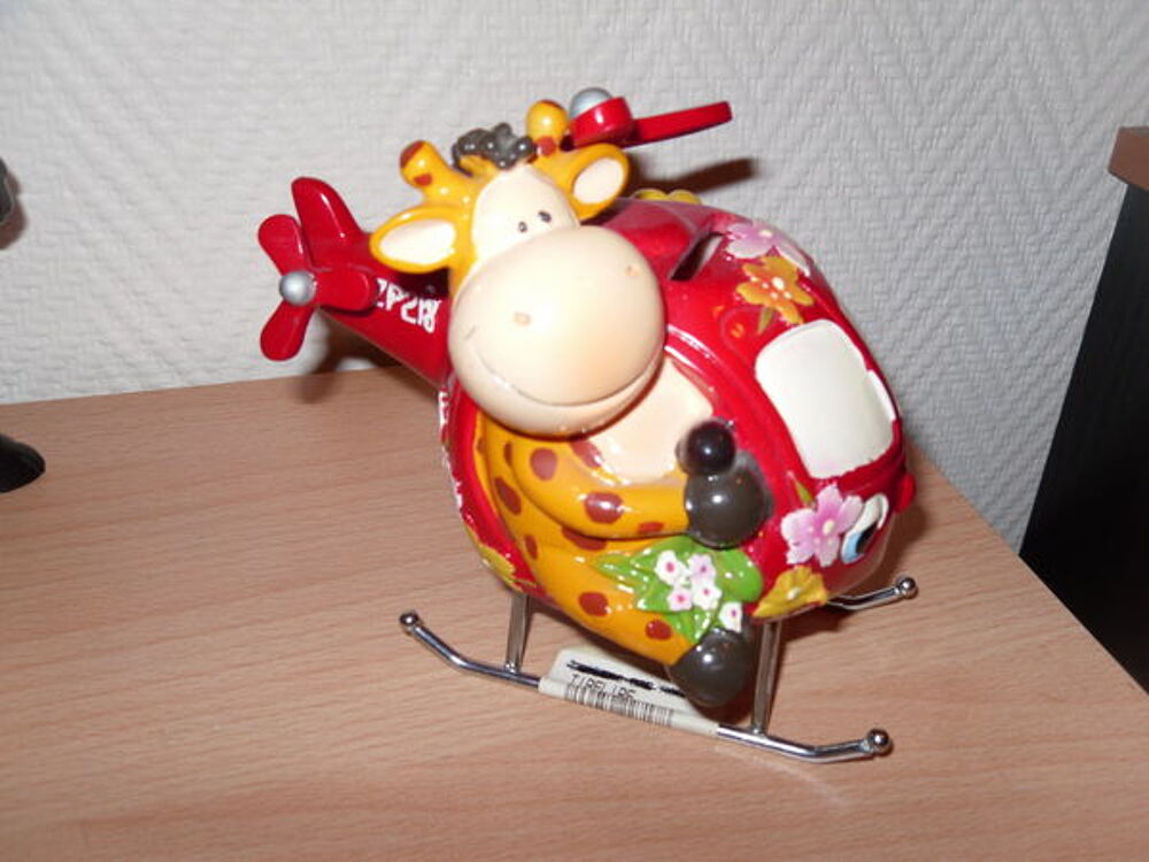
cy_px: 431
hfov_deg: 52.6
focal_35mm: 35
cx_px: 574
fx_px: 1162
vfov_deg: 40.7
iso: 80
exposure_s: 1/45
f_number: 3.5
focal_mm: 6.3
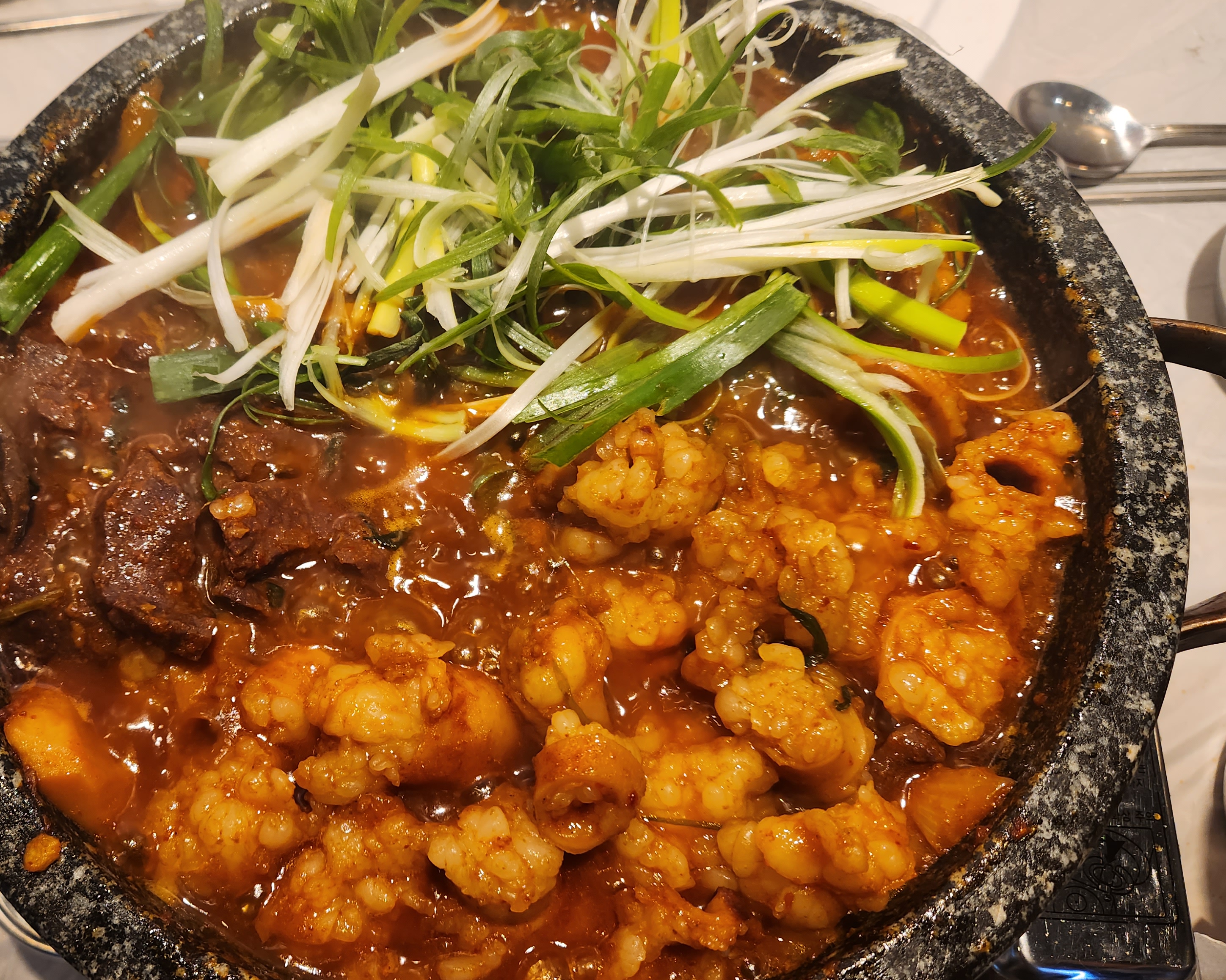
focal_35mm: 31
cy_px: 515
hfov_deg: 56.7
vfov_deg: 47.1
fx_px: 1125
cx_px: 488
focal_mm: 5.4
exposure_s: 1/120
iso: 100
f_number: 1.8
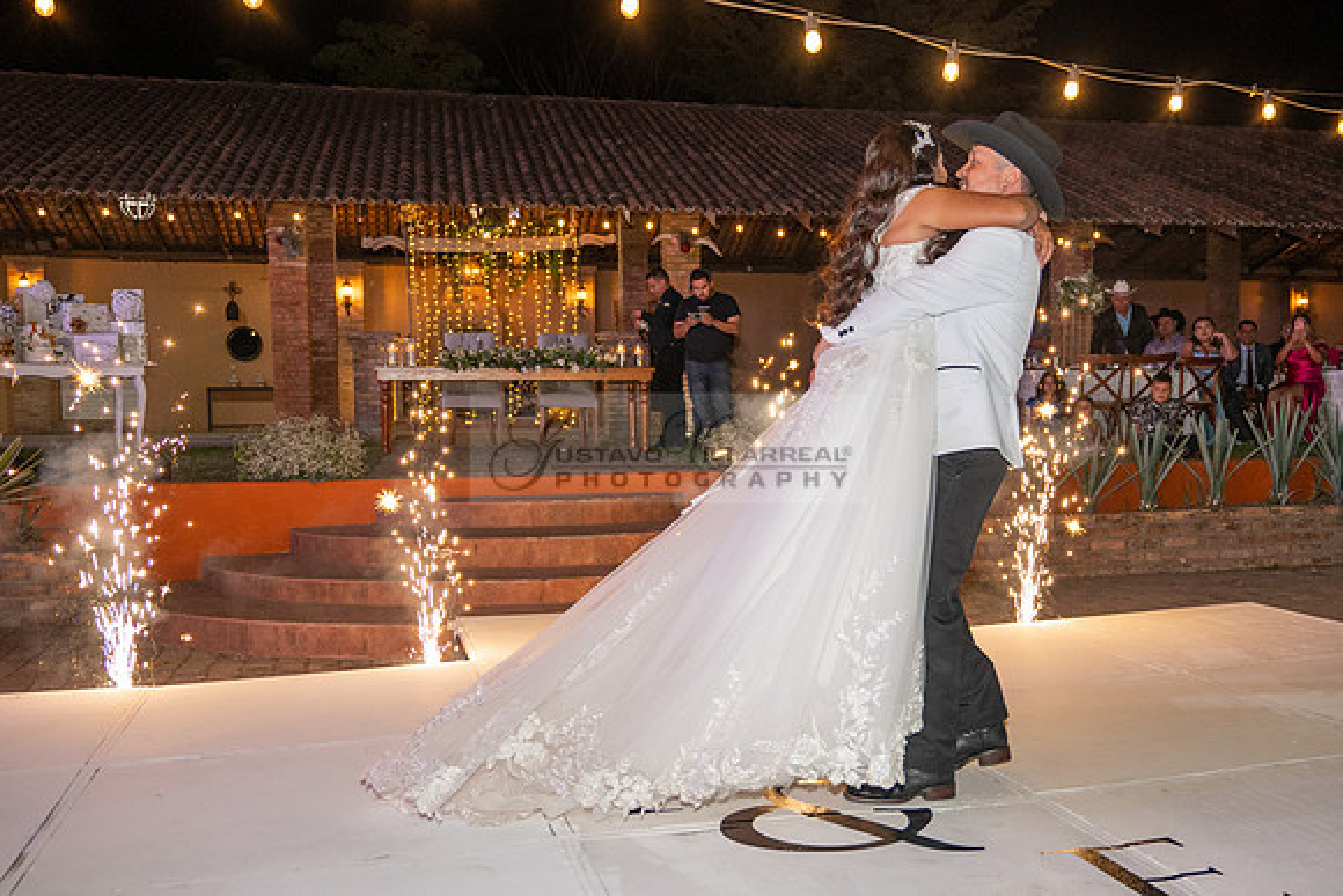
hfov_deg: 52.7
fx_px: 1350
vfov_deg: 36.7
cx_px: 759
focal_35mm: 36
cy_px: 503
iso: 2000
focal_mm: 32
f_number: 4.2
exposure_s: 1/160
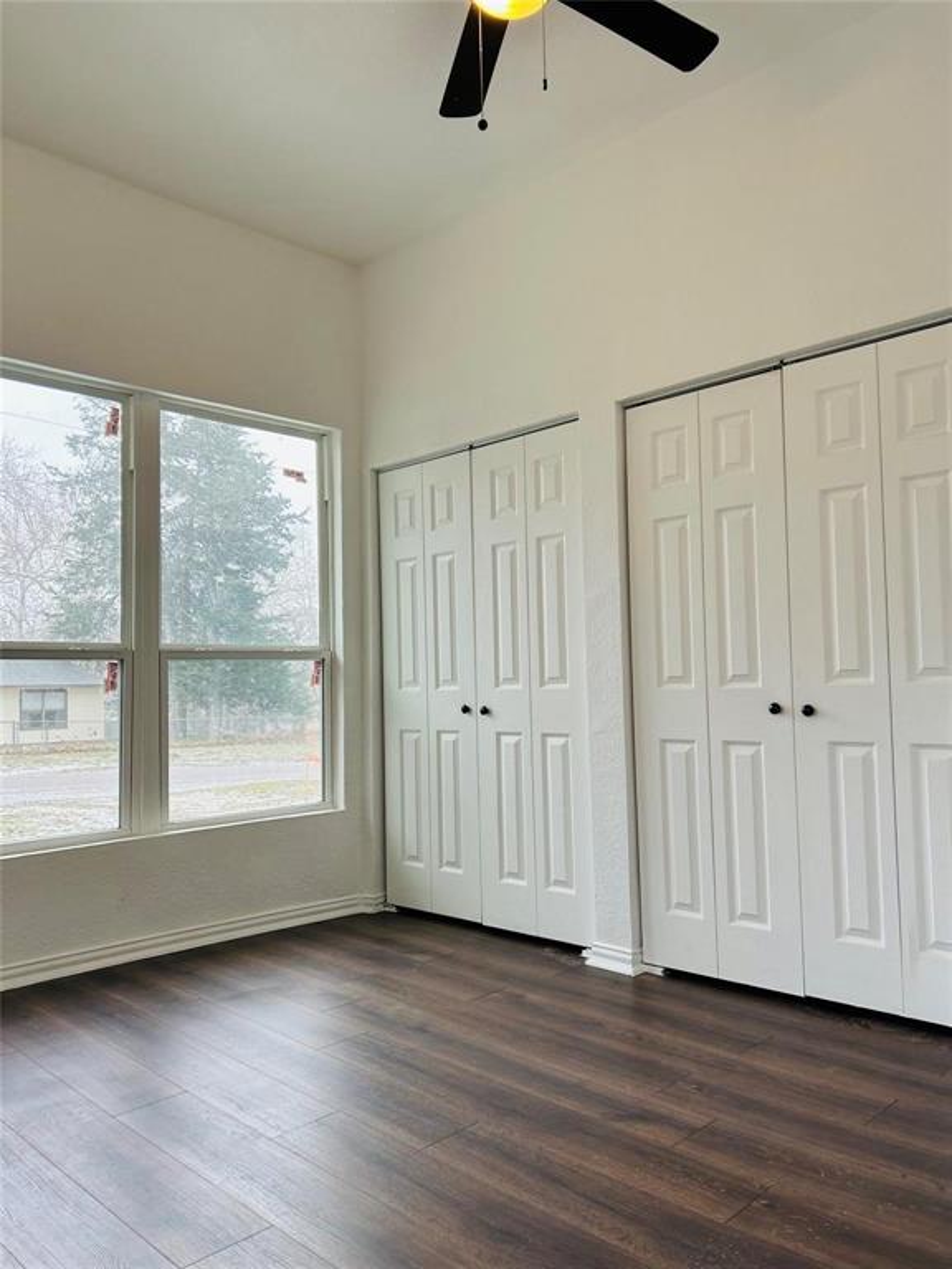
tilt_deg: +4.7
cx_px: 476
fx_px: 953
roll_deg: +1.8
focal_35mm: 26
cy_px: 634
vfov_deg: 67.3
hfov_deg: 53.1
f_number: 1.5
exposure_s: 1/120
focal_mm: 5.7
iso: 80
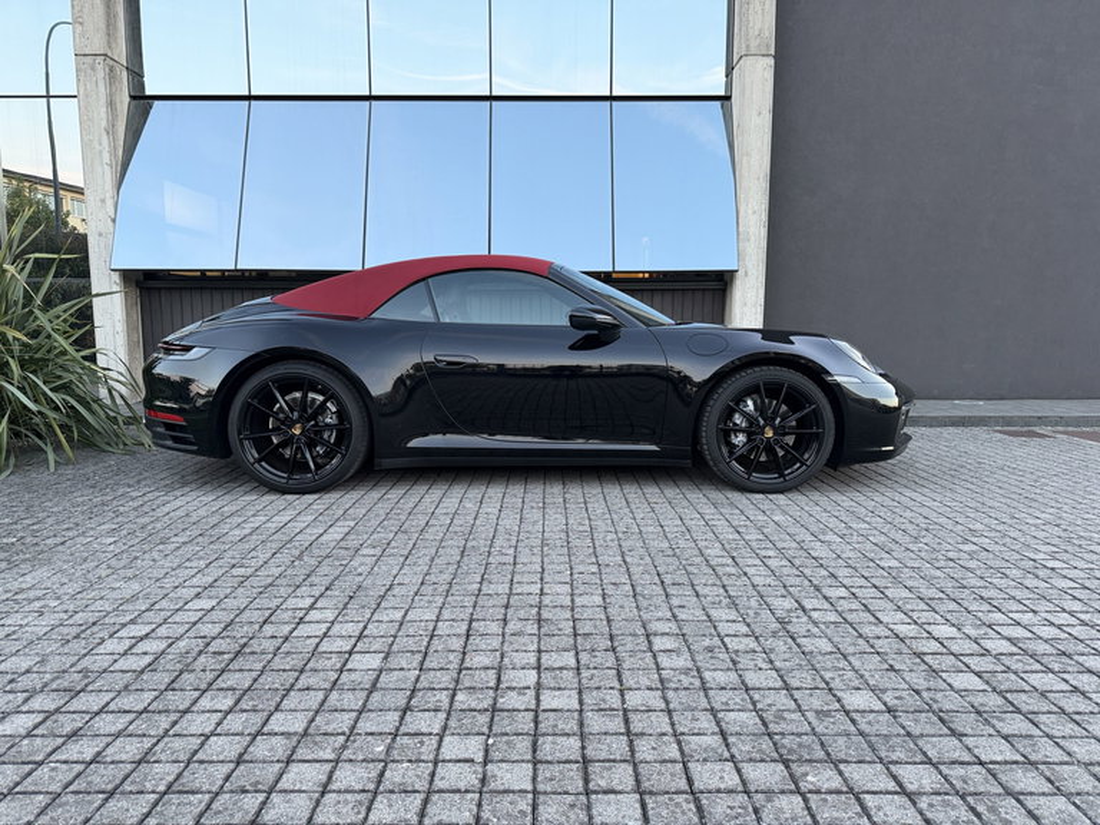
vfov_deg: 56.8
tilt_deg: -7.4
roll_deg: -0.6
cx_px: 550
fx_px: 763
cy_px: 412
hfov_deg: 71.6
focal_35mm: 24
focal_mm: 6.76
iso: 200
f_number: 1.78
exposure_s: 1/62
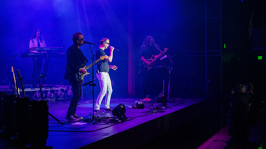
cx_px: 133
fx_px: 522
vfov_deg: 16.3
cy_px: 62
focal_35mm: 74
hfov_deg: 28.6
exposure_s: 1/250
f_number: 4
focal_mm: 70
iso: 3200
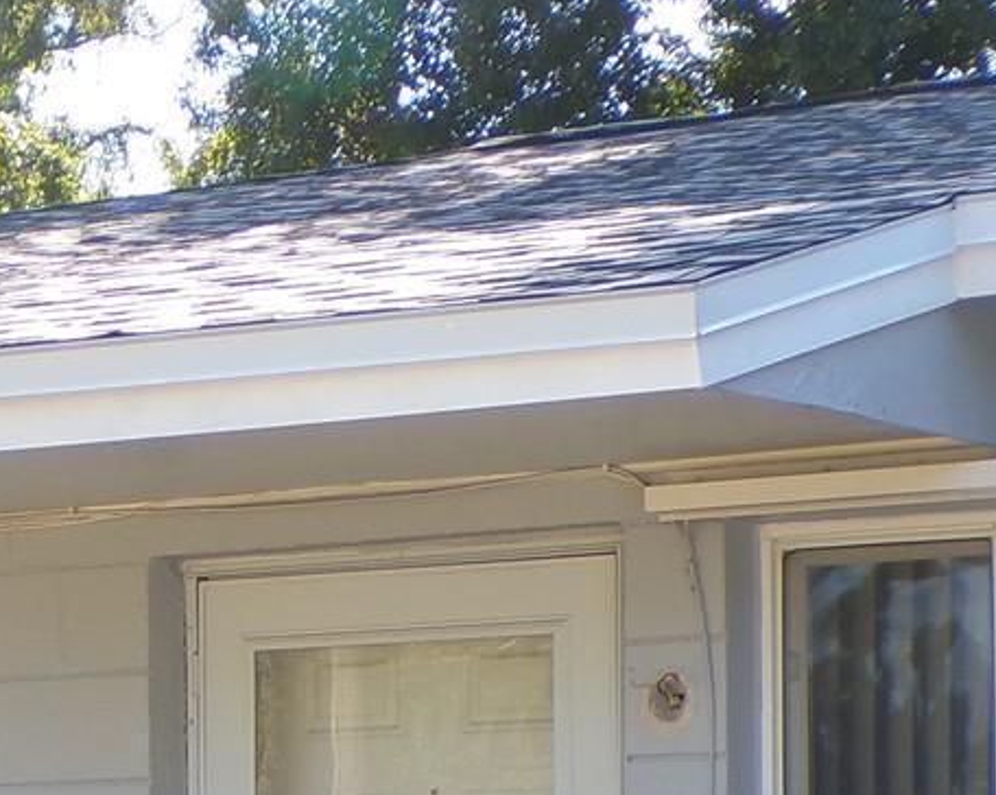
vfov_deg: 10.4
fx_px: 4241
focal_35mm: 144
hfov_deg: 13.3
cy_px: 1153
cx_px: 96
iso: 100
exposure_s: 1/240
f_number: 3.4
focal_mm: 7.6
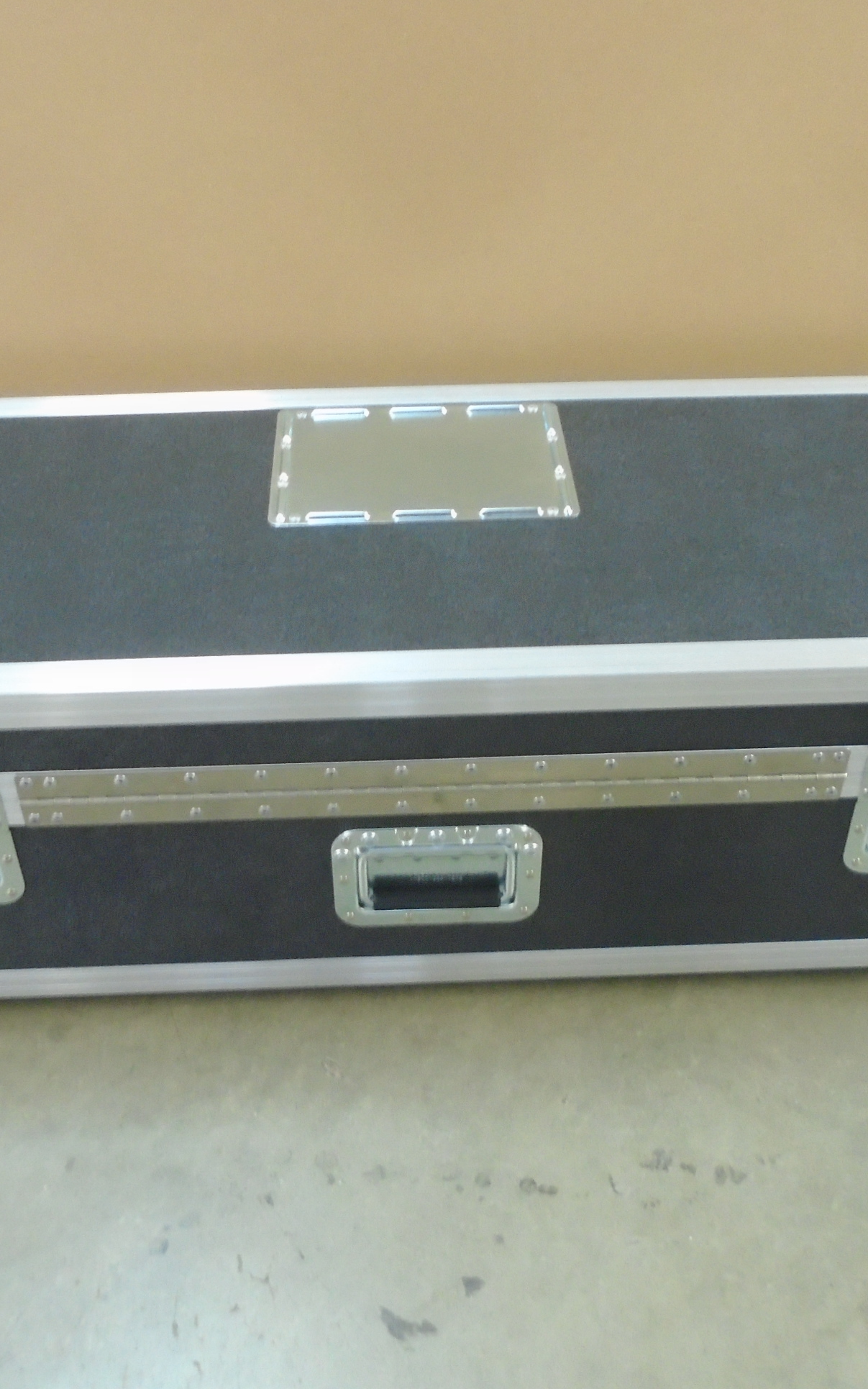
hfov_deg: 34.4
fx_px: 1400
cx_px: 431
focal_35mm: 37
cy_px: 696
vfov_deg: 52.7
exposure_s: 1/6
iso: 400
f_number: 3.2
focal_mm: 4.6
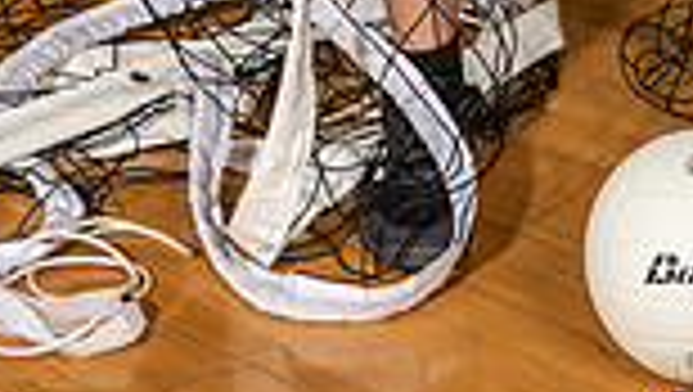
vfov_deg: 6.9
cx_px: 585
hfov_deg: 12.7
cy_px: -550
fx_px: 3090
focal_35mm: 168
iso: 320
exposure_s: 1/250
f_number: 7.1
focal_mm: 55
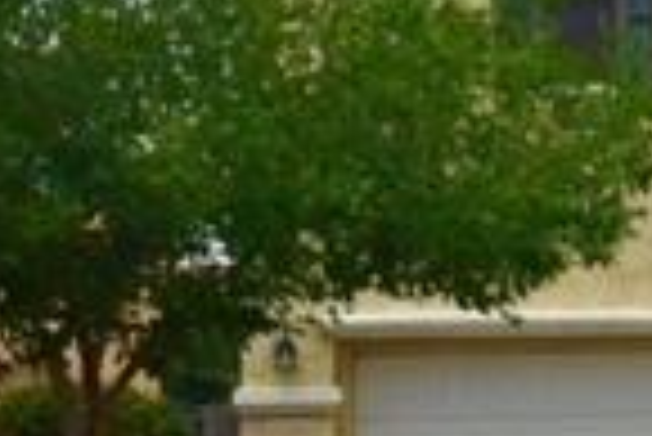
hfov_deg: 13.5
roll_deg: +0.8
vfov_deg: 10.3
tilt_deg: +1.9
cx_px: 1246
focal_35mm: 133
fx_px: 2411
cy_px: 261
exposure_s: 1/3300
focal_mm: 4.15
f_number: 2.2
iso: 32
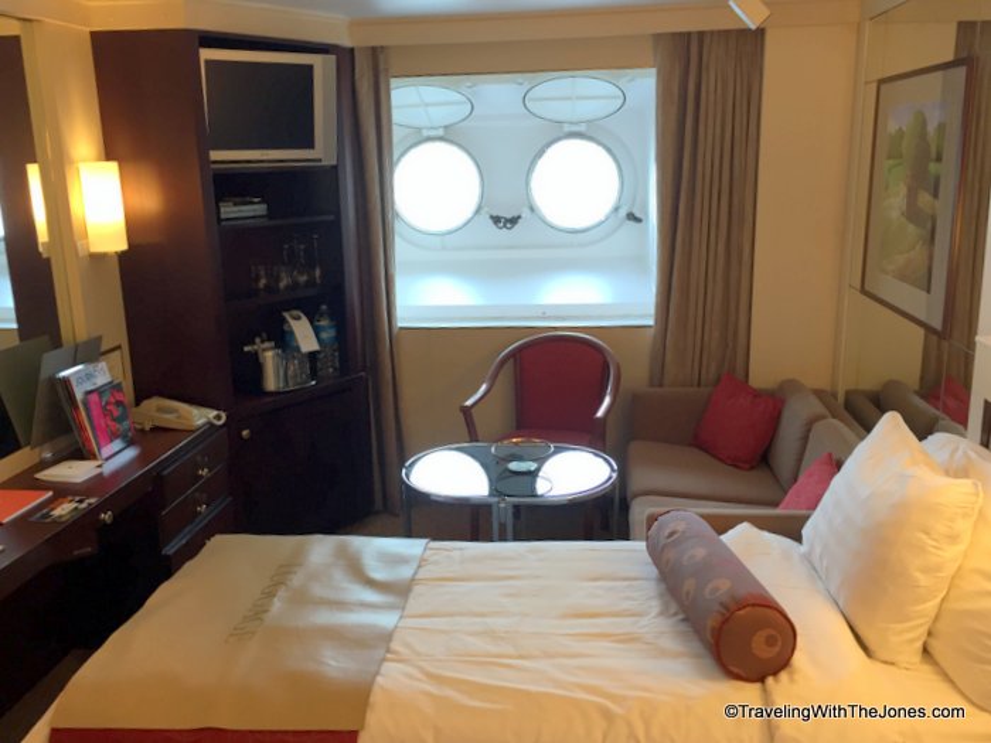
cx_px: 496
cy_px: 372
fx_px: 830
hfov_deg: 61.7
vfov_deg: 48.2
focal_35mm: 29
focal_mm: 4.15
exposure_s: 1/33
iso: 40
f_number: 2.2
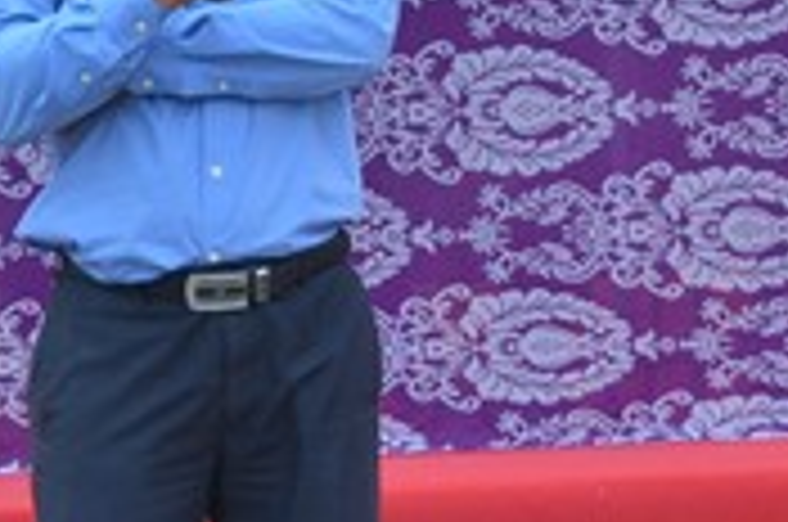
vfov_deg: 5.8
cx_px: 369
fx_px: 5047
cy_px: -324
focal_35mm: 231
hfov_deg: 8.9
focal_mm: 42
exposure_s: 1/200
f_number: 6.3
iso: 400
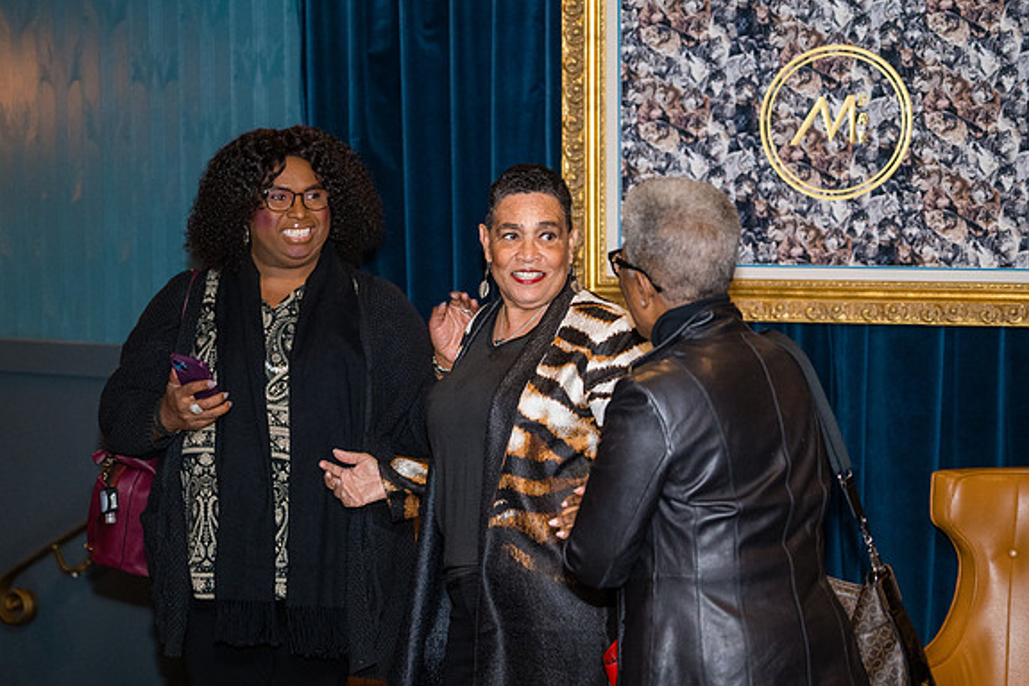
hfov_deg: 19.1
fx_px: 3057
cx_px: 515
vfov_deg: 12.8
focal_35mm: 107
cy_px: 341
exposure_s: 1/100
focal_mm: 106
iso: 4000
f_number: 4
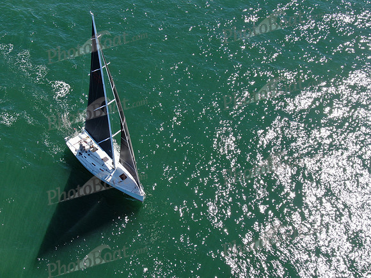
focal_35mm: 47
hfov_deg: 40.4
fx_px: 504
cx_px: 186
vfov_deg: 30.9
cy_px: 139
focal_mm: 8.42
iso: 100
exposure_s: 1/400
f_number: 3.8
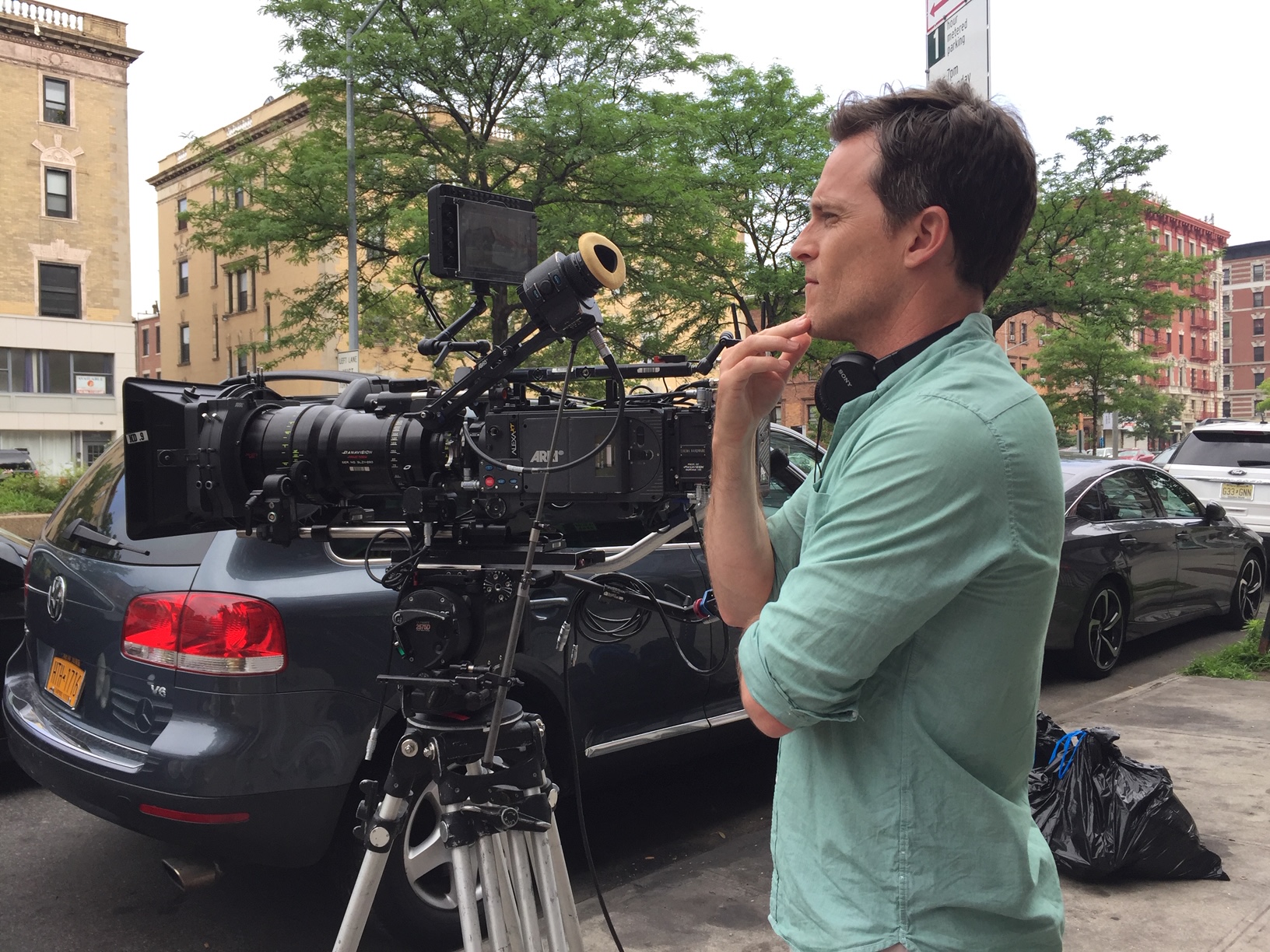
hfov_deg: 61.7
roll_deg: -0.6
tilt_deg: +0.4
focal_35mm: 29
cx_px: 635
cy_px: 476
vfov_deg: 48.2
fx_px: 1064
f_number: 2.2
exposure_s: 1/520
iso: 32
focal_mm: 4.15
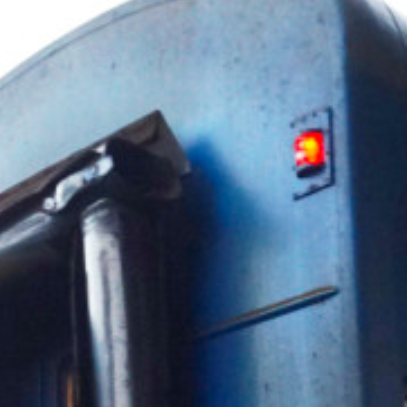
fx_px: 1197
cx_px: 416
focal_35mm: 90
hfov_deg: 18.7
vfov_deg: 17.8
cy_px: 561
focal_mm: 16
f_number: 4
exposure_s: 1/60
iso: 1250
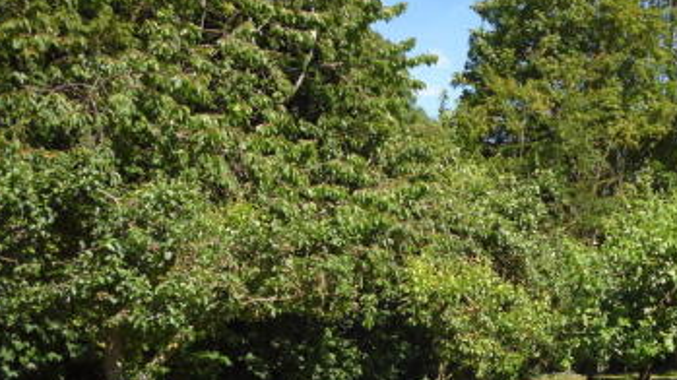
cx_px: 538
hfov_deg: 39.1
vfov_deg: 23.1
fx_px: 915
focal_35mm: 51
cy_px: 301
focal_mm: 5
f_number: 3.1
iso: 100
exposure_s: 1/500
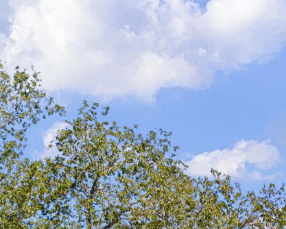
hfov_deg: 11.6
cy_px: 524
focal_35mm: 162
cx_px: 368
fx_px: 1372
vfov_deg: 8.8
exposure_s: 1/50
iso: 100
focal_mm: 16
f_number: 8
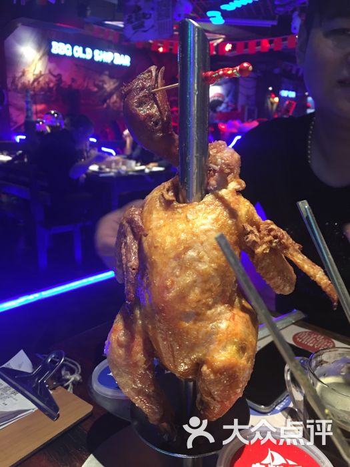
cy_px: 234
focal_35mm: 29
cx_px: 175
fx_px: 391
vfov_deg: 61.7
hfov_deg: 48.2
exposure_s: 1/10
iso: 100
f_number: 2.2
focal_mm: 4.15
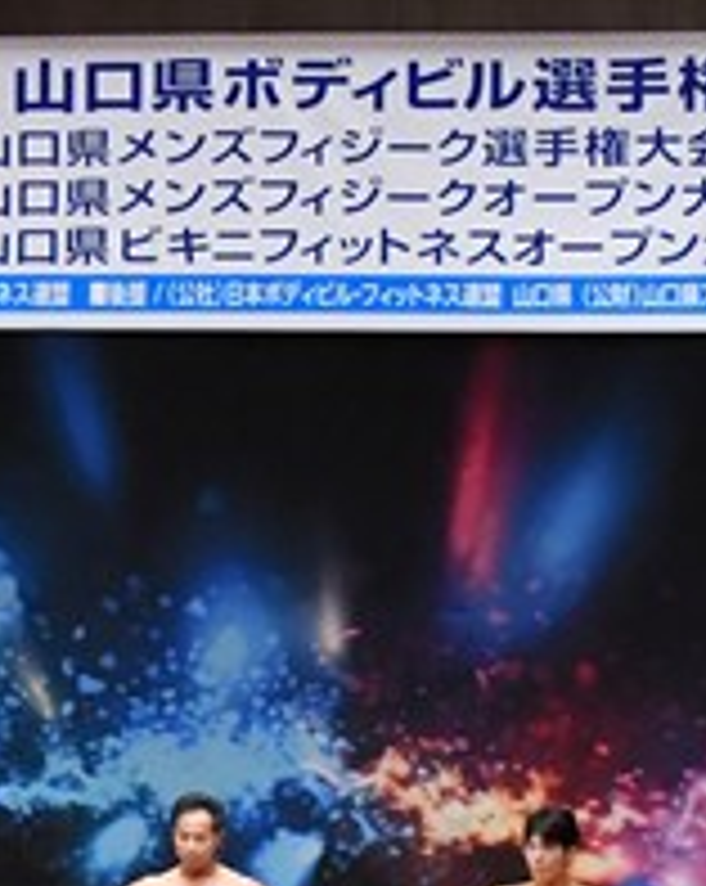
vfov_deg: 7.9
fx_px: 6388
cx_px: 47
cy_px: 760
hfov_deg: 6.3
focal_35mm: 244
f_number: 5.6
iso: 6400
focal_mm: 44
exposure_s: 1/400
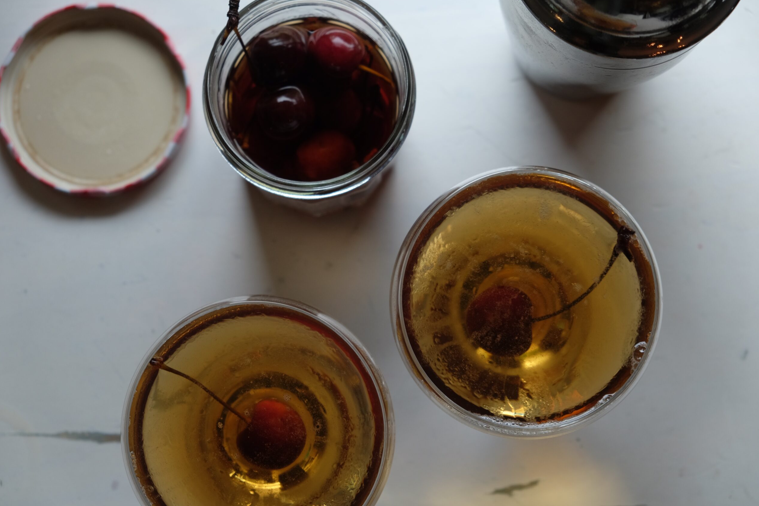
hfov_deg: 29.7
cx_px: 379
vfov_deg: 20.0
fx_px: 1434
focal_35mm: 68
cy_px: 253
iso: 250
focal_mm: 44.4
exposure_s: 1/60
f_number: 4
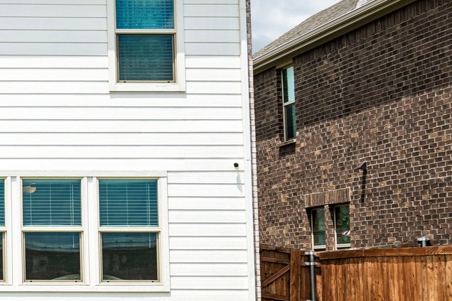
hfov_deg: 18.1
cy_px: 112
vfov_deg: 13.3
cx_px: -188
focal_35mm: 103
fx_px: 1293
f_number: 8
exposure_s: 1/640
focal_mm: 32
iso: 100
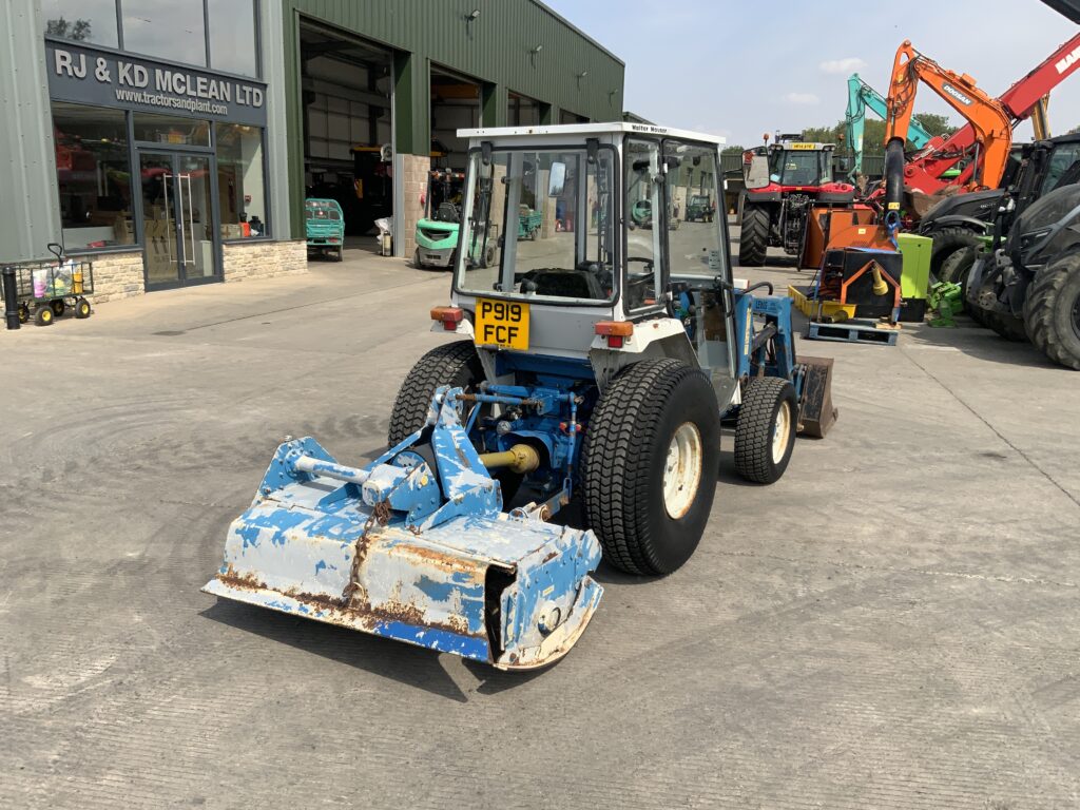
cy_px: 405
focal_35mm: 29
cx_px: 540
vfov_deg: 48.2
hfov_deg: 61.7
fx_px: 905
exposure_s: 1/1912
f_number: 1.8
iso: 16
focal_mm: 3
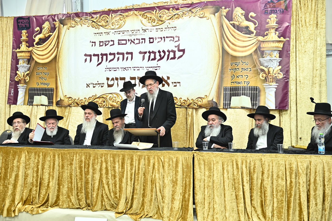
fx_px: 350
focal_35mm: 38
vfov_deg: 35.0
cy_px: 110
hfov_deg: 50.7
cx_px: 166
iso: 1600
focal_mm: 38
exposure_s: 1/200
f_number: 4
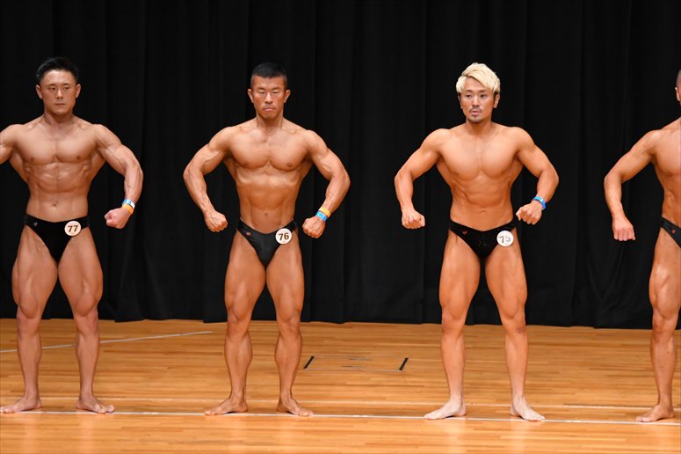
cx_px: 340
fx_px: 5105
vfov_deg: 5.1
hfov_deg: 7.6
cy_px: 227
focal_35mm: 270
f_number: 5.6
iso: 4000
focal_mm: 180
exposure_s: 1/400
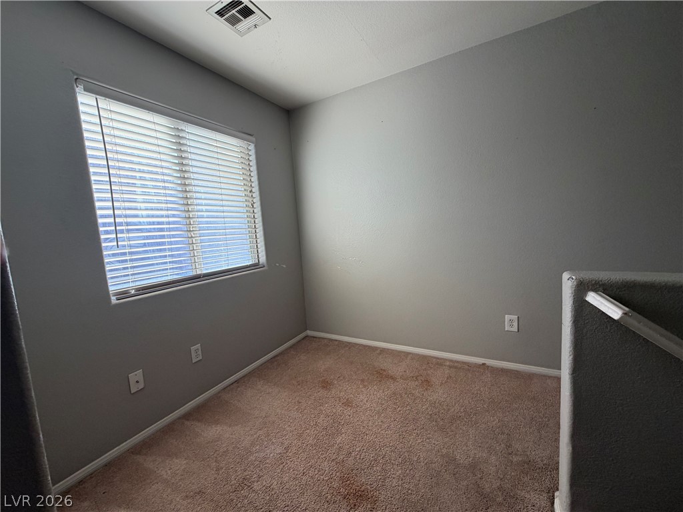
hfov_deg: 102.1
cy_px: 256
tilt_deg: -5.9
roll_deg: +3.8
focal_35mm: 14
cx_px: 342
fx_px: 276
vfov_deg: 85.7
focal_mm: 2.22
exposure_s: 1/121
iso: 80
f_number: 2.2
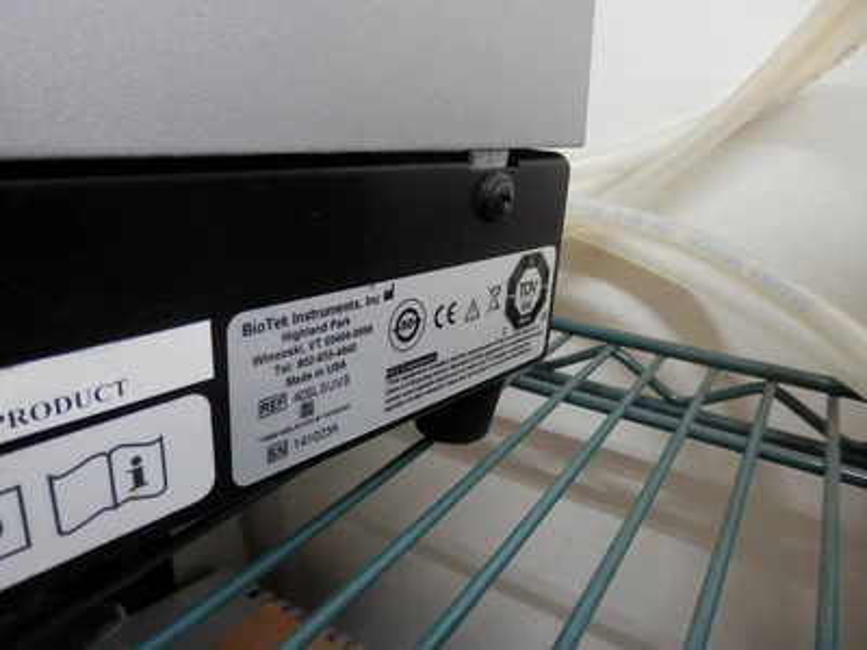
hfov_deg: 69.4
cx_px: 434
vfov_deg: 54.9
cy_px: 325
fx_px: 626
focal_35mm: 25
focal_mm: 4.5
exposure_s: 1/13
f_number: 3
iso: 200
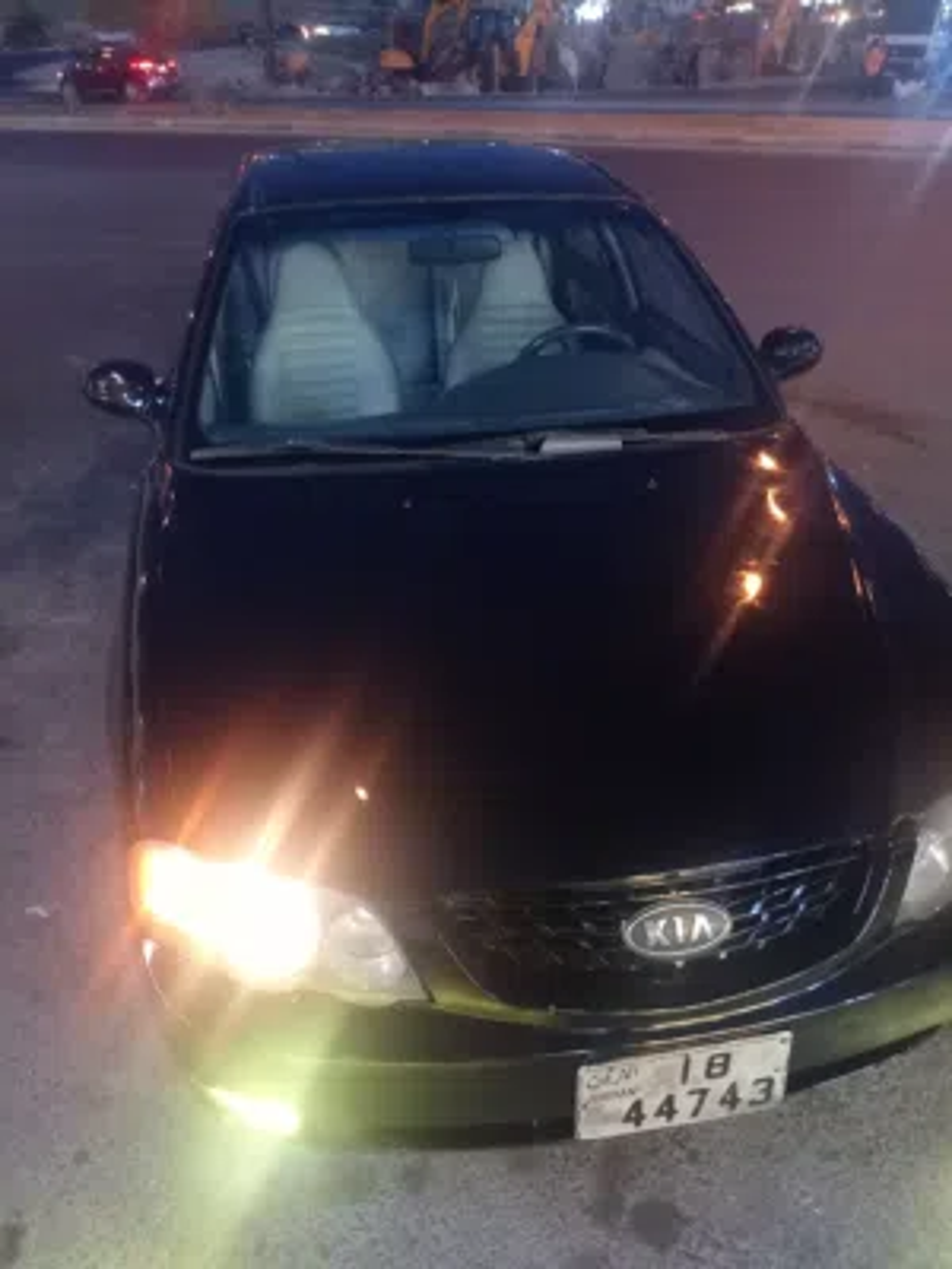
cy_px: 634
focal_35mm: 26
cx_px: 476
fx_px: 953
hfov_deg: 53.1
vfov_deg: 67.3
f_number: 1.8
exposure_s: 1/20
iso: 1500
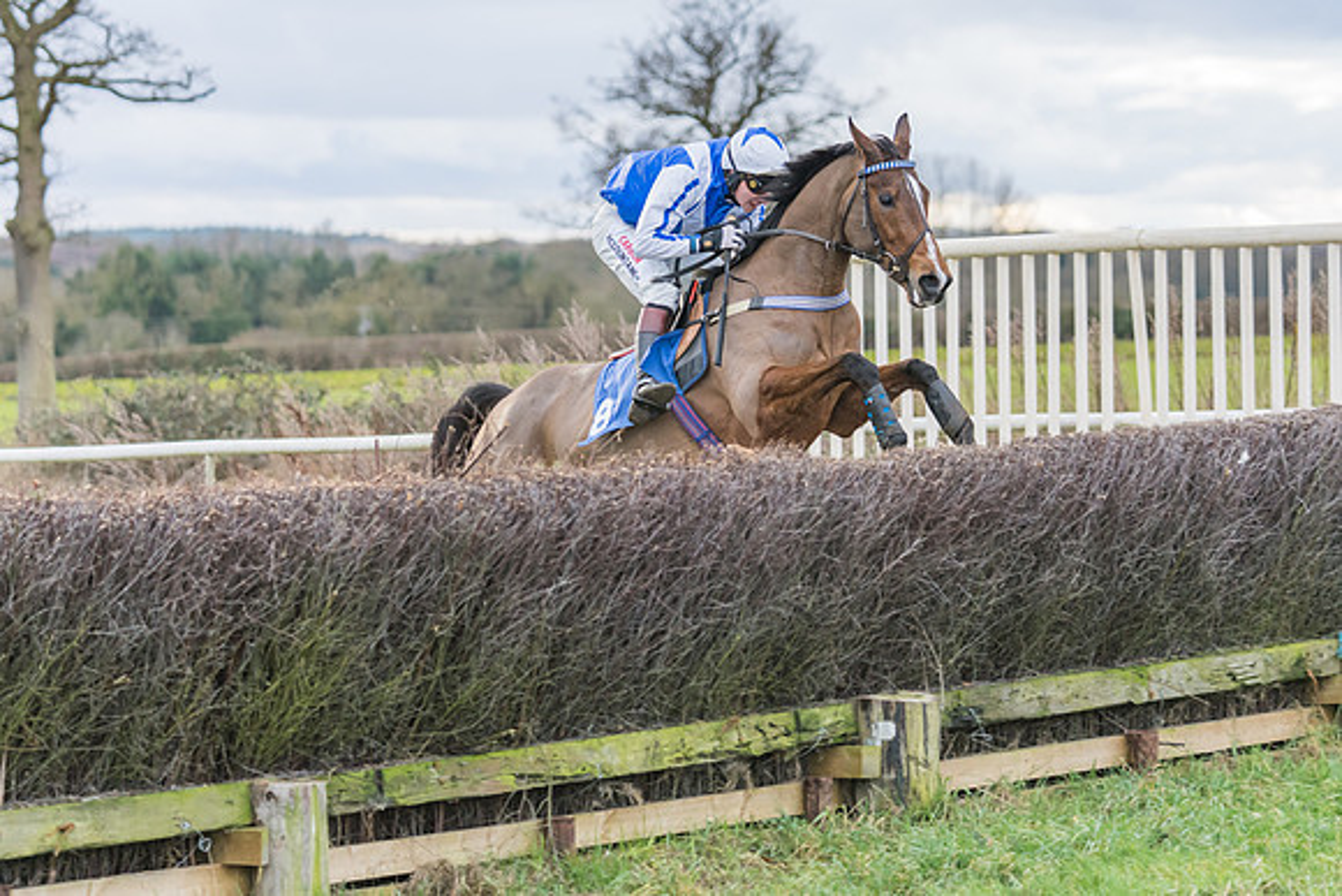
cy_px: 294
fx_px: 5114
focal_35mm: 137
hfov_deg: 14.9
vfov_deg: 10.0
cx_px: 751
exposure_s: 1/1000
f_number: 2.8
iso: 800
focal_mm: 94
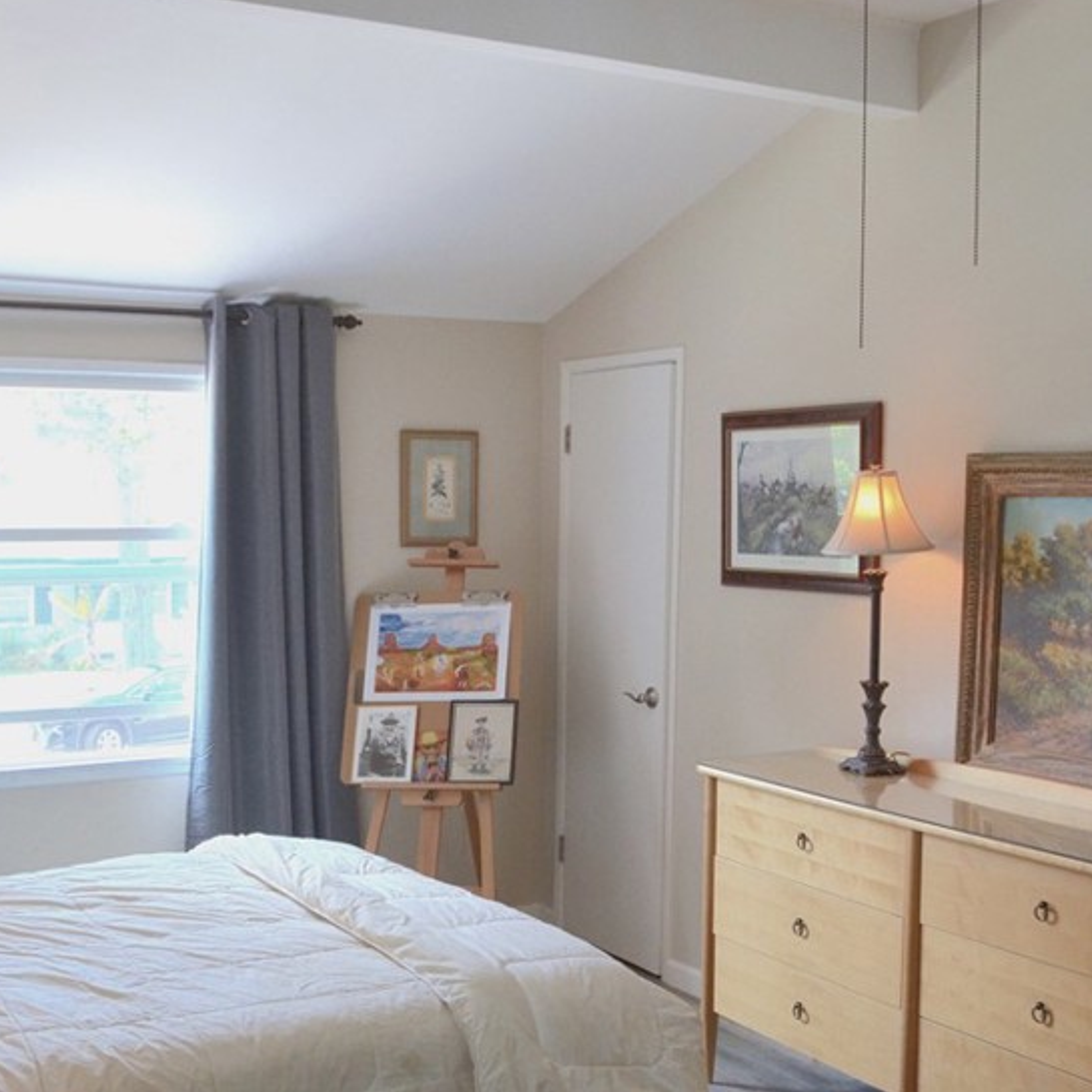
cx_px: 439
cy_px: 619
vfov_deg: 39.1
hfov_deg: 39.0
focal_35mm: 43
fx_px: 1535
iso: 640
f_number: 6.3
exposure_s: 1/160
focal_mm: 18
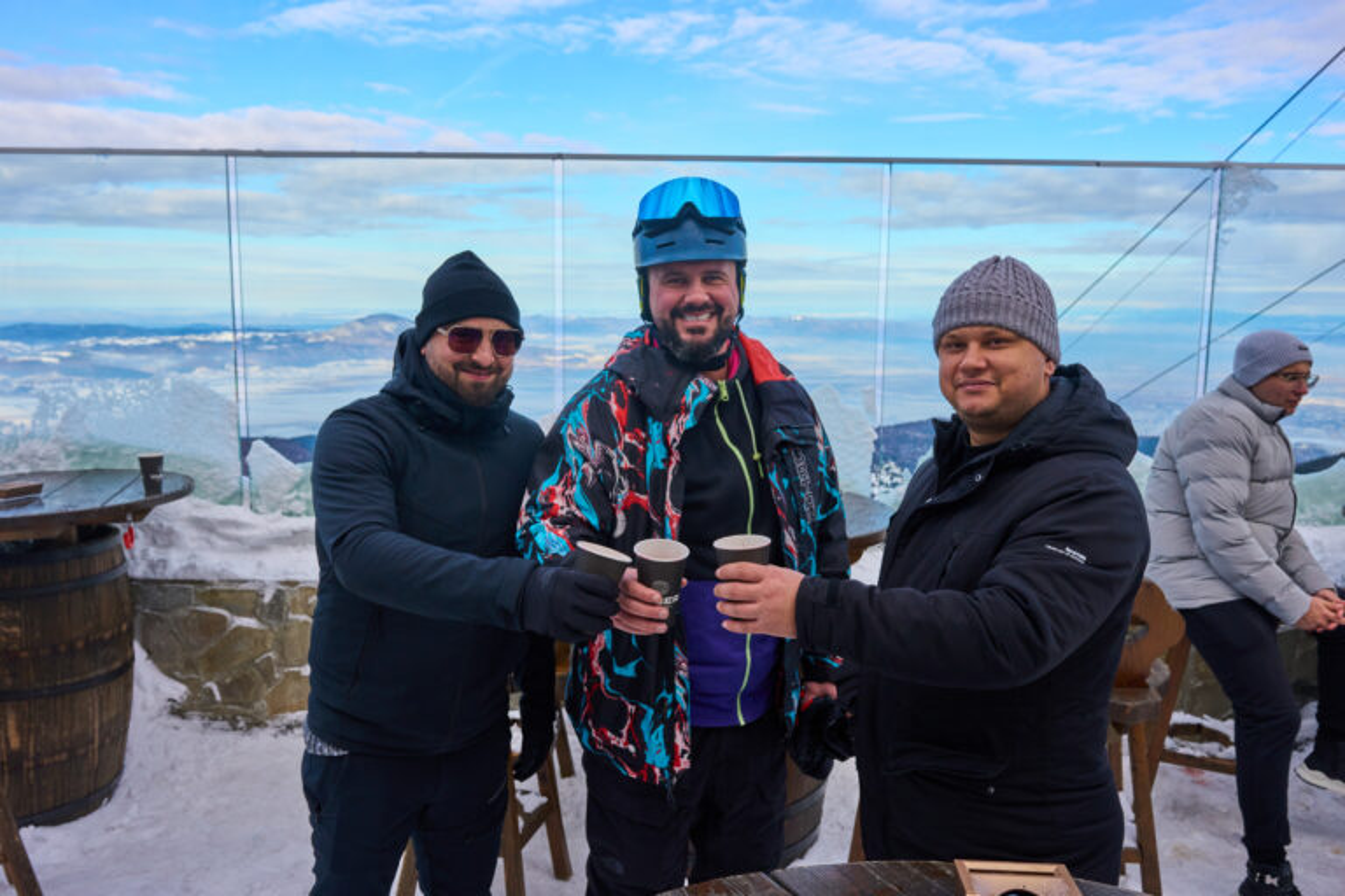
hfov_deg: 65.5
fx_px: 1046
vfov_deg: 46.4
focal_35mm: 28
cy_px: 448
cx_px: 672
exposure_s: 1/1000
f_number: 7.1
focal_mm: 28
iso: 640
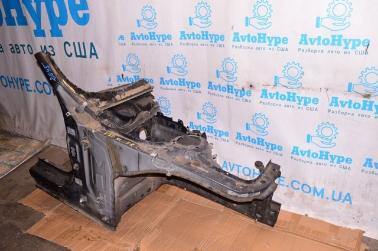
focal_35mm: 32
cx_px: 189
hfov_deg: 59.6
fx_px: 330
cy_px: 126
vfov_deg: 41.6
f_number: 8
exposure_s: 1/200
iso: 1600
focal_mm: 21
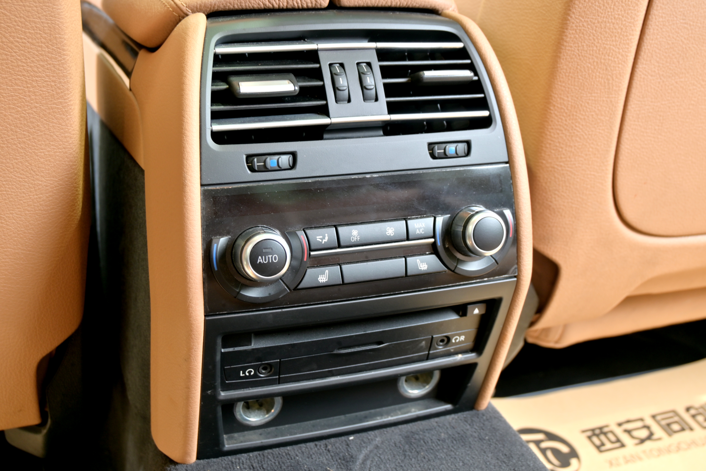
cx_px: 353
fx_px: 809
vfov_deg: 32.4
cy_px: 236
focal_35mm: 41
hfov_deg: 47.2
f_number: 4.5
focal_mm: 27.5
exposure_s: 1/6
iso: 125
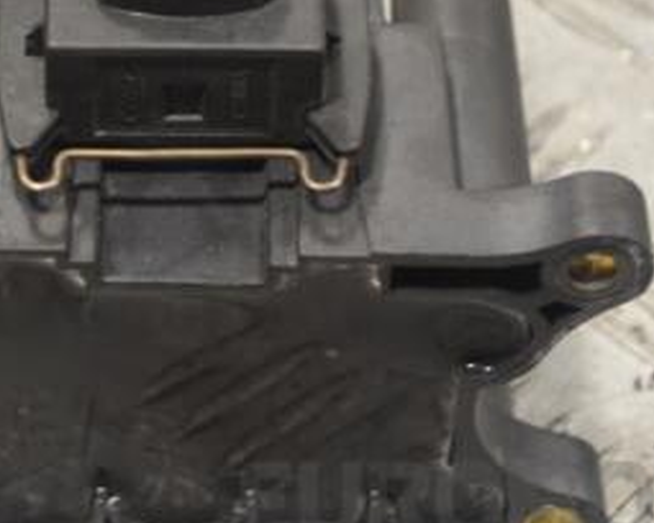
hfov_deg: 11.2
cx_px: 192
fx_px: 3329
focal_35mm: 172
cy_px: 159
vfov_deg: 9.0
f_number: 5.6
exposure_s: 1/30
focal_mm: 52
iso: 280
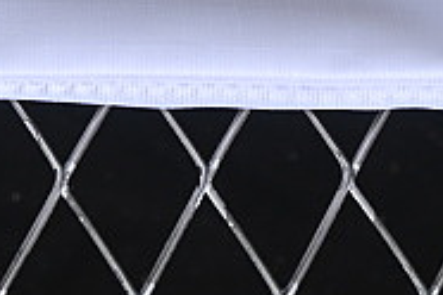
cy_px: -459
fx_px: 5365
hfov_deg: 4.7
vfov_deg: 3.1
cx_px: 110
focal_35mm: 436
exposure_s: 1/80
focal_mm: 50
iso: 160
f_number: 7.1
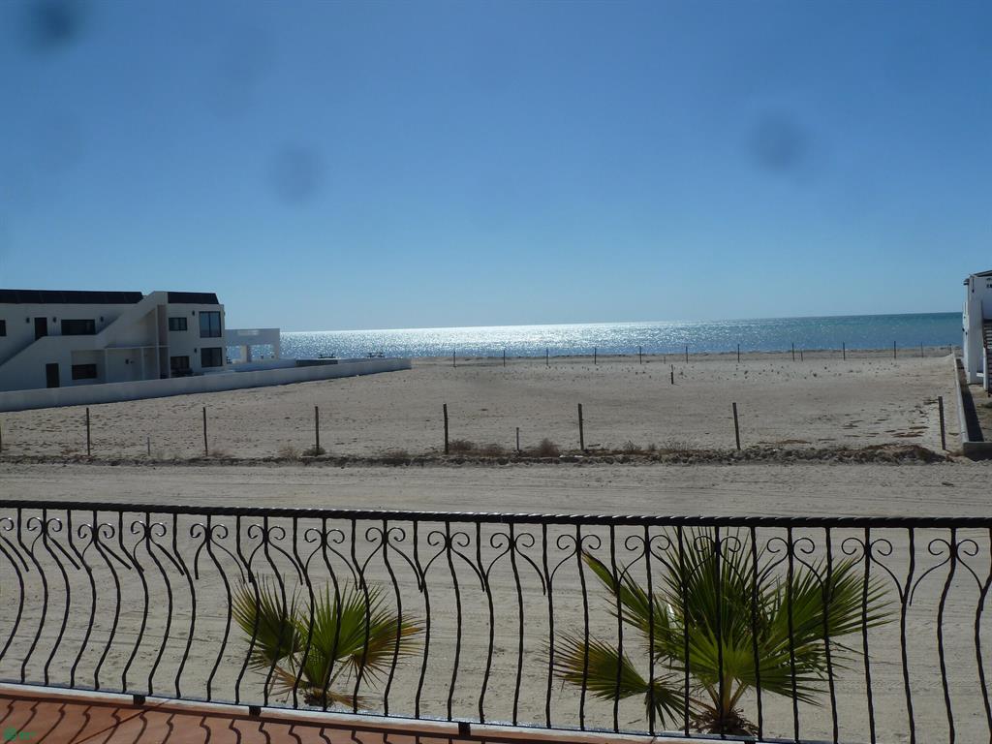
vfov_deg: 46.8
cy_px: 372
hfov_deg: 60.0
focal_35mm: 30
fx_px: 860
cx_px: 496
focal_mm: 5
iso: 80
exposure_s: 1/1000
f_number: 5.6
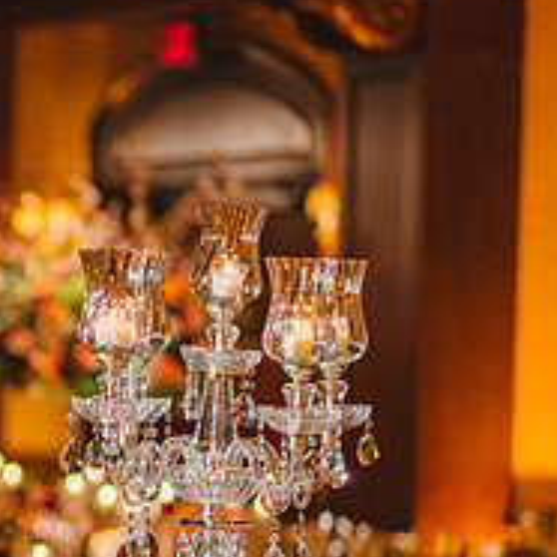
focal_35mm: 226
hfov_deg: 7.7
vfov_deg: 7.7
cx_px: -165
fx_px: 4114
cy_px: 490
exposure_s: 1/160
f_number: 2
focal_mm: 85
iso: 1000
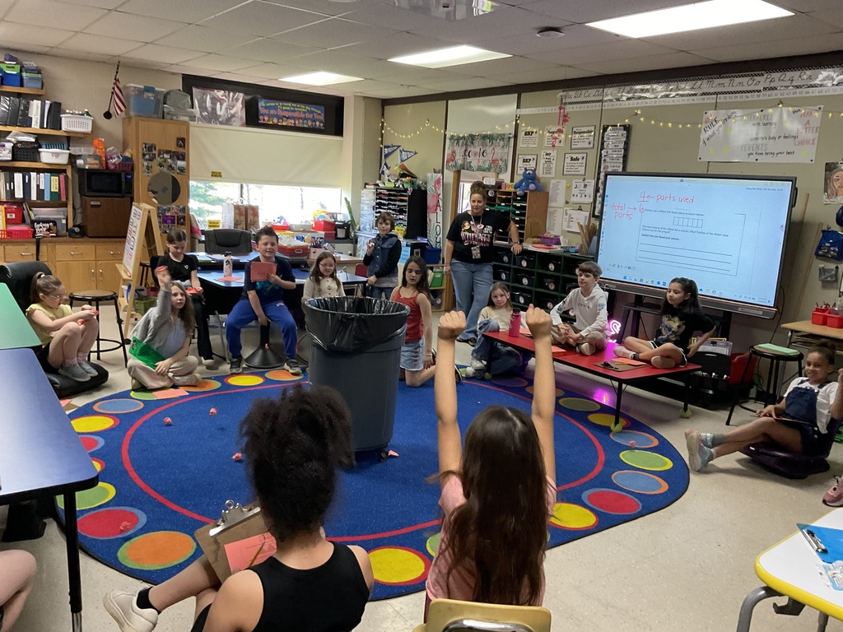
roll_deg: -4.0
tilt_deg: -11.6
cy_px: 316
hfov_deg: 61.7
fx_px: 706
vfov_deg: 48.2
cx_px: 422
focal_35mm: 29
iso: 200
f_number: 1.8
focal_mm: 3
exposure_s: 1/60
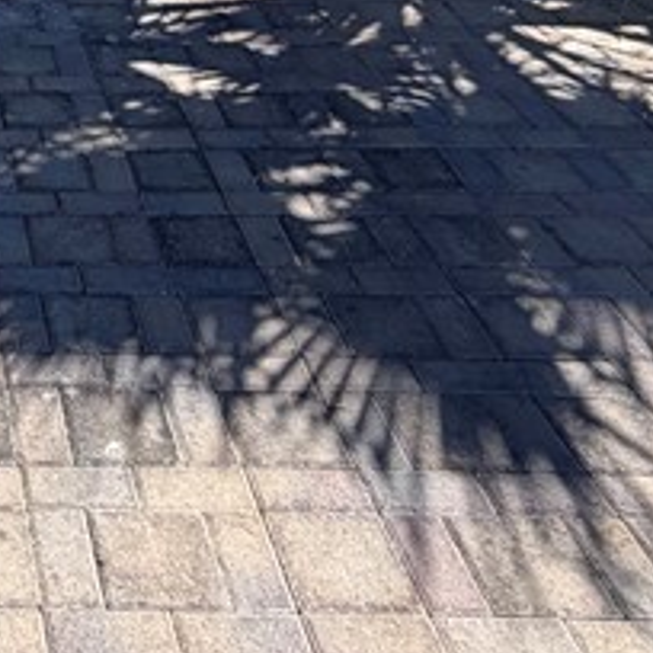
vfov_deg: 21.0
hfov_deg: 24.2
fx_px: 1323
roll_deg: +1.7
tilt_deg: +4.8
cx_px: -202
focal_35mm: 62
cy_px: -451
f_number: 2.2
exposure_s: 1/770
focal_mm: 2.22
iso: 40
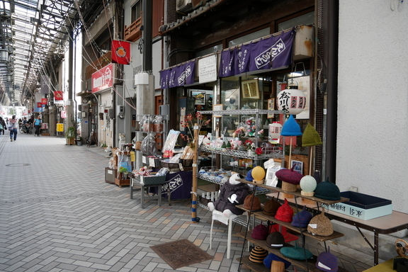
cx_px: 201
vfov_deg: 49.5
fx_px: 295
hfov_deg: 69.4
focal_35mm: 26
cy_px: 131
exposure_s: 1/100
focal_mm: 12
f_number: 3.5
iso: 200
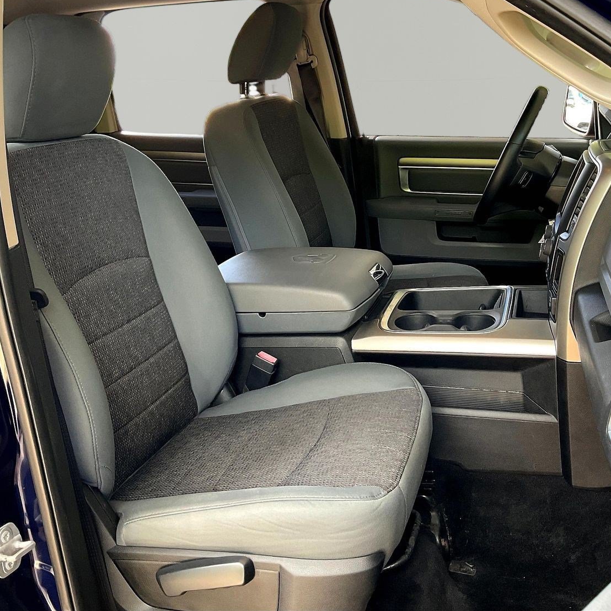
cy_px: 281
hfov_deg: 44.9
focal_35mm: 37
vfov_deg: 44.9
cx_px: 326
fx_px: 739
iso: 64
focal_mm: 3
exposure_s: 1/122
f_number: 1.8
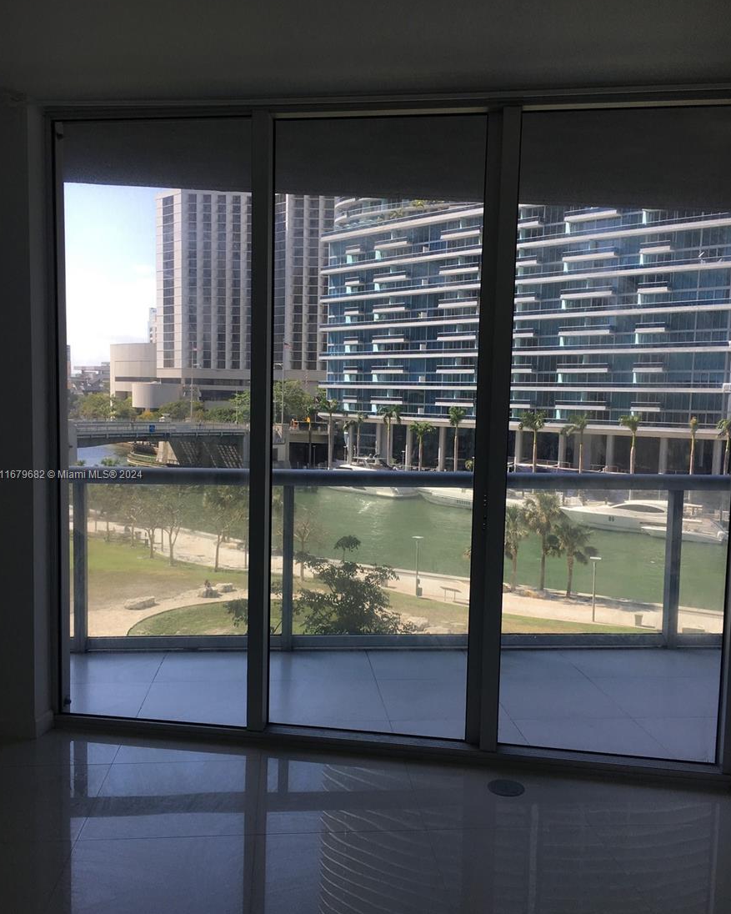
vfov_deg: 57.2
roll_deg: -1.3
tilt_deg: -4.7
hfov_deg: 47.1
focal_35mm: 31
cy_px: 475
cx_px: 365
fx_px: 838
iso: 25
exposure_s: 1/359
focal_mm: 4.15
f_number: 2.2
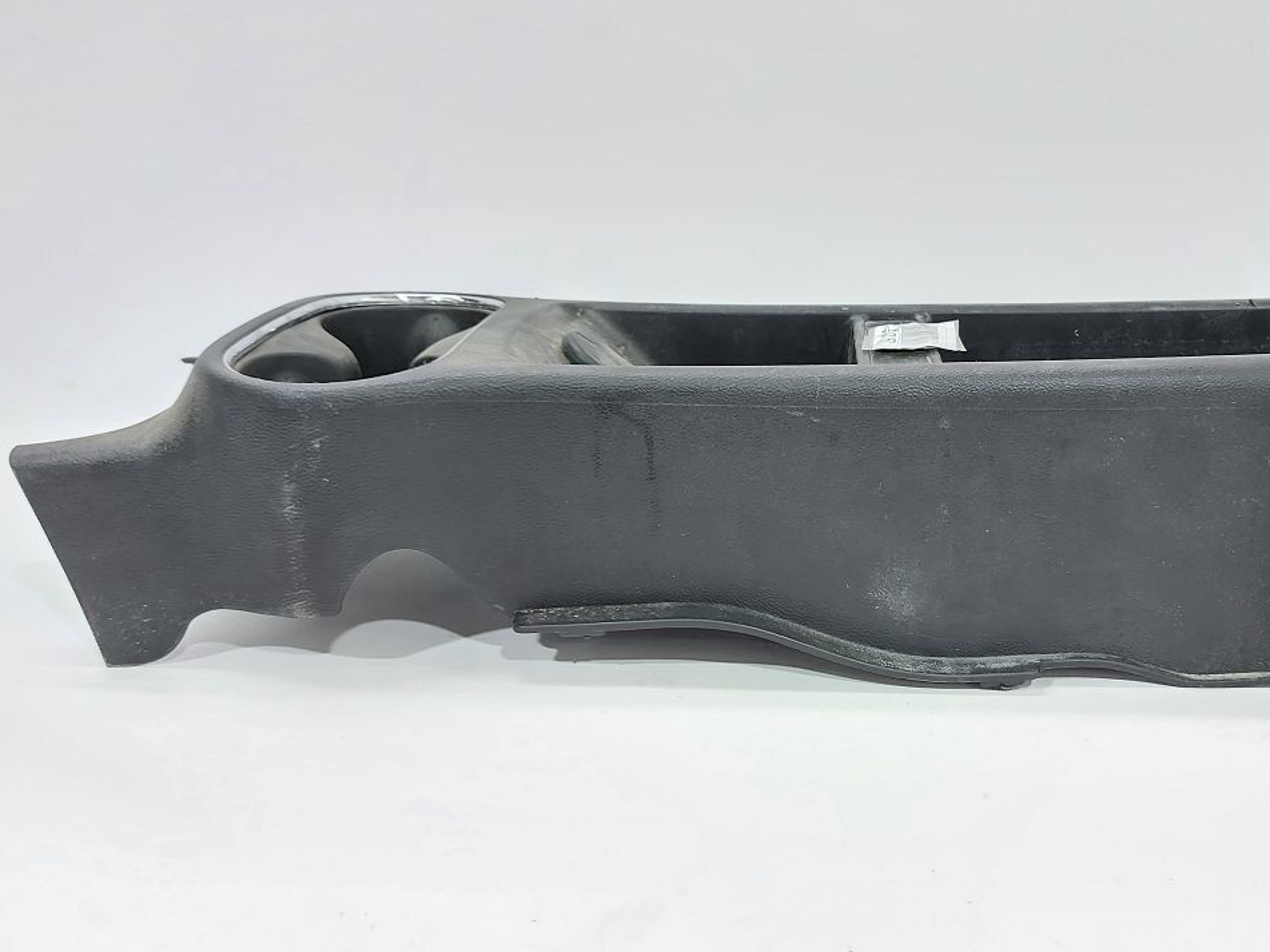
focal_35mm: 35
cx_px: 878
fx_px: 1284
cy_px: 439
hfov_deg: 51.3
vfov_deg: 40.7
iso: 125
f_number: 1.8
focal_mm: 5.23
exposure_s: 1/50
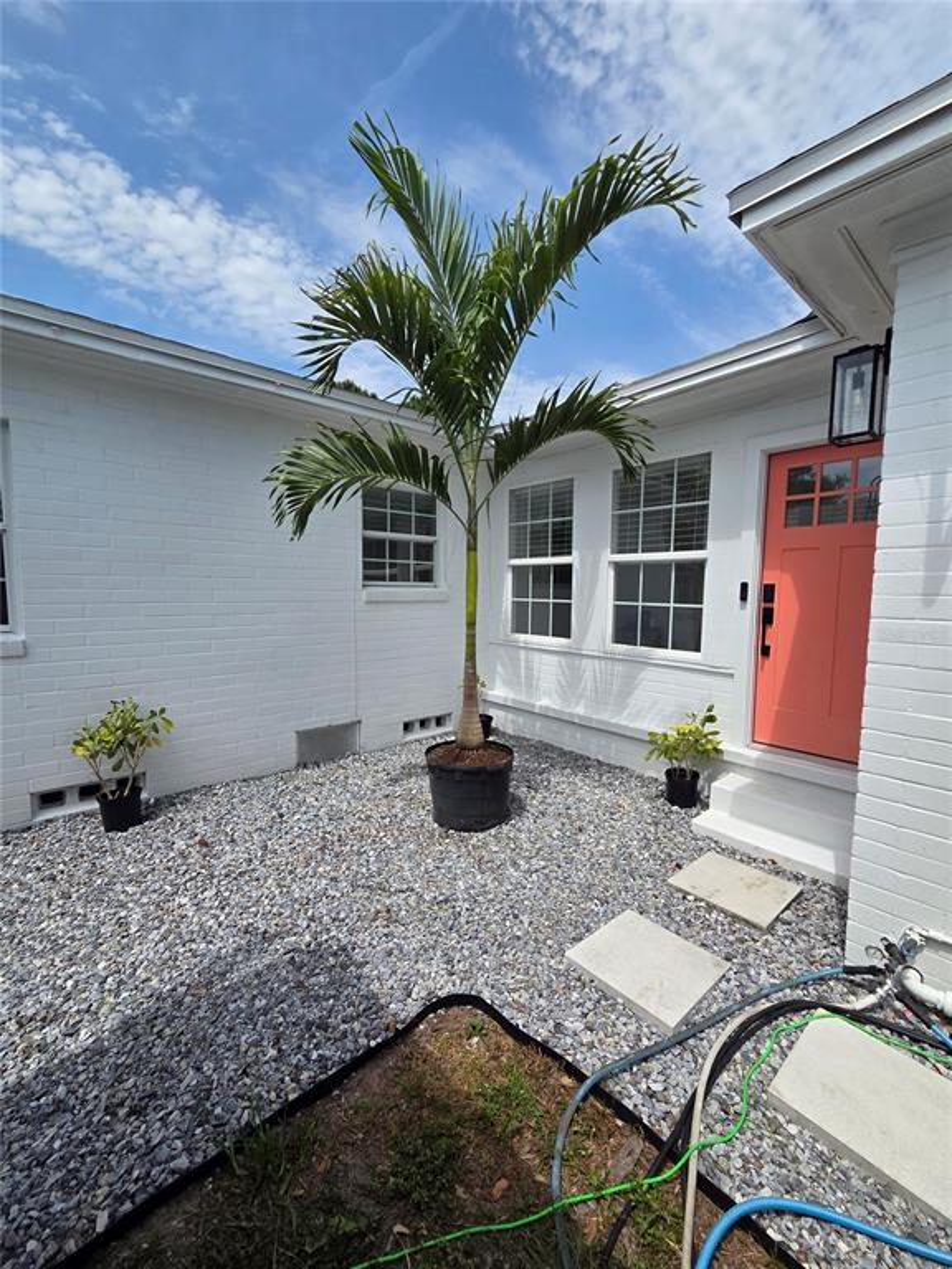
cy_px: 634
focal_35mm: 13
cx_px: 476
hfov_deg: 89.9
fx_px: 477
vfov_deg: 106.2
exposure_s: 1/2961
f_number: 2.2
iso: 50
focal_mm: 2.2
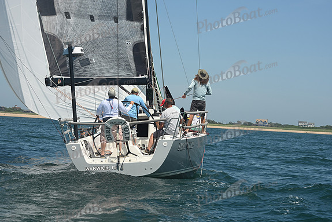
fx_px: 858
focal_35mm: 93
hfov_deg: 21.9
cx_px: 167
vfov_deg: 14.7
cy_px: 110
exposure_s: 1/1000
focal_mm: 92
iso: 320
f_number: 10
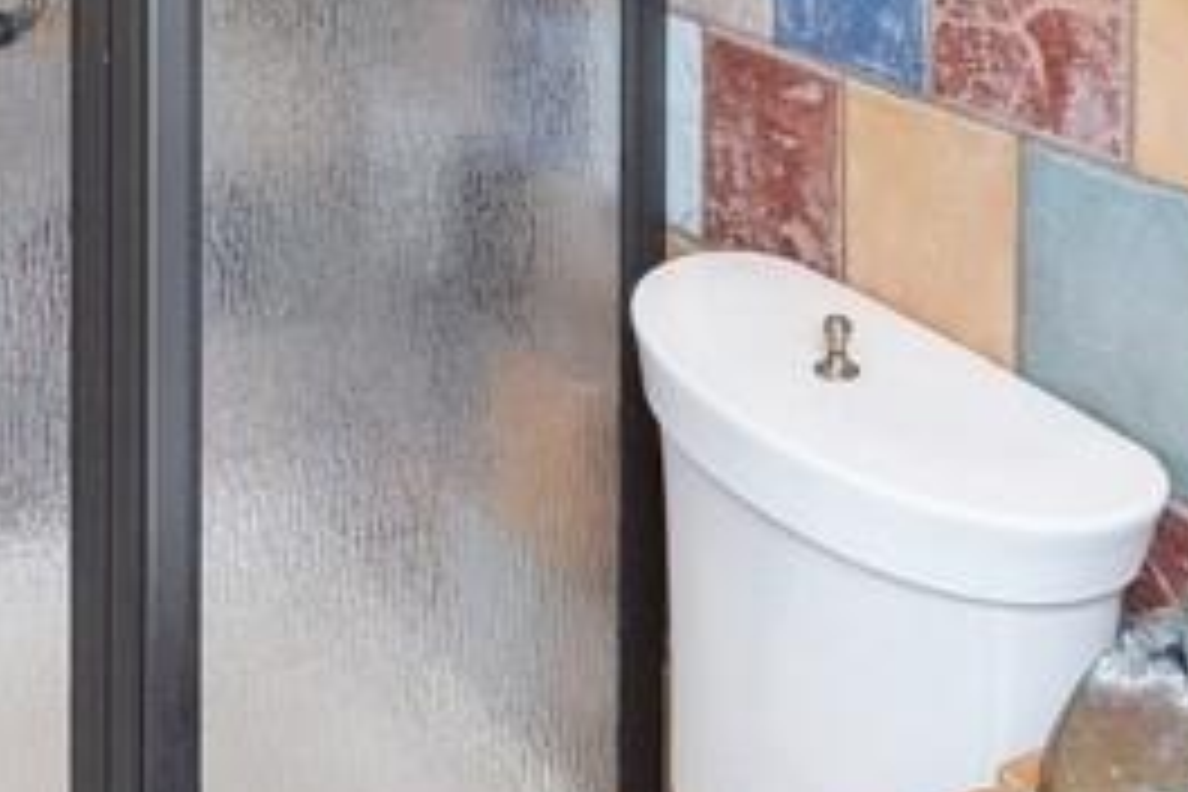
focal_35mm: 58
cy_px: -315
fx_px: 1914
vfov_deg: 20.7
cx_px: 616
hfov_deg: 34.5
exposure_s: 1/15
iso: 400
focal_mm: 11
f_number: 7.1
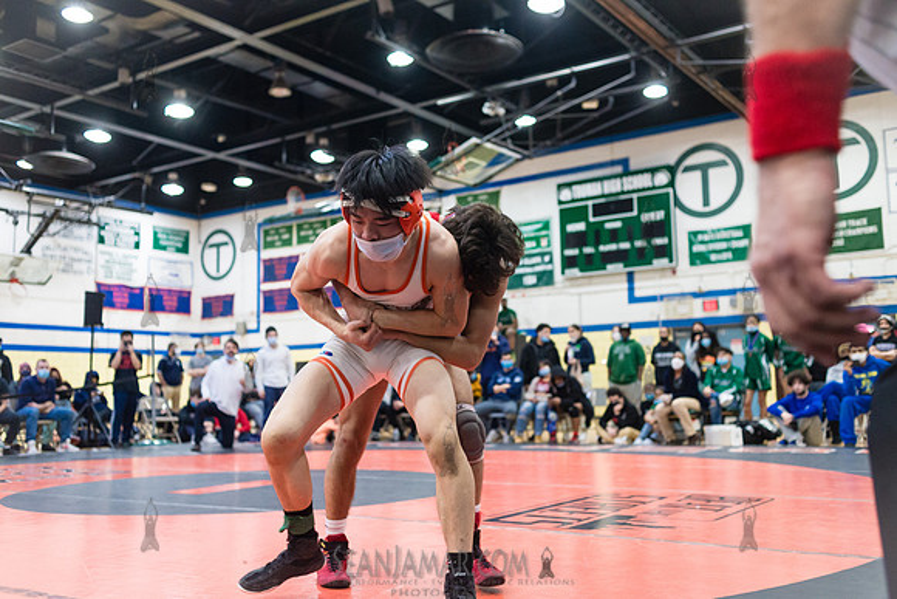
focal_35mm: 35
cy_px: 300
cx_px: 448
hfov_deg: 54.4
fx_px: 872
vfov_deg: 37.9
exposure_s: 1/320
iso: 4000
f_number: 3.5
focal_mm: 35
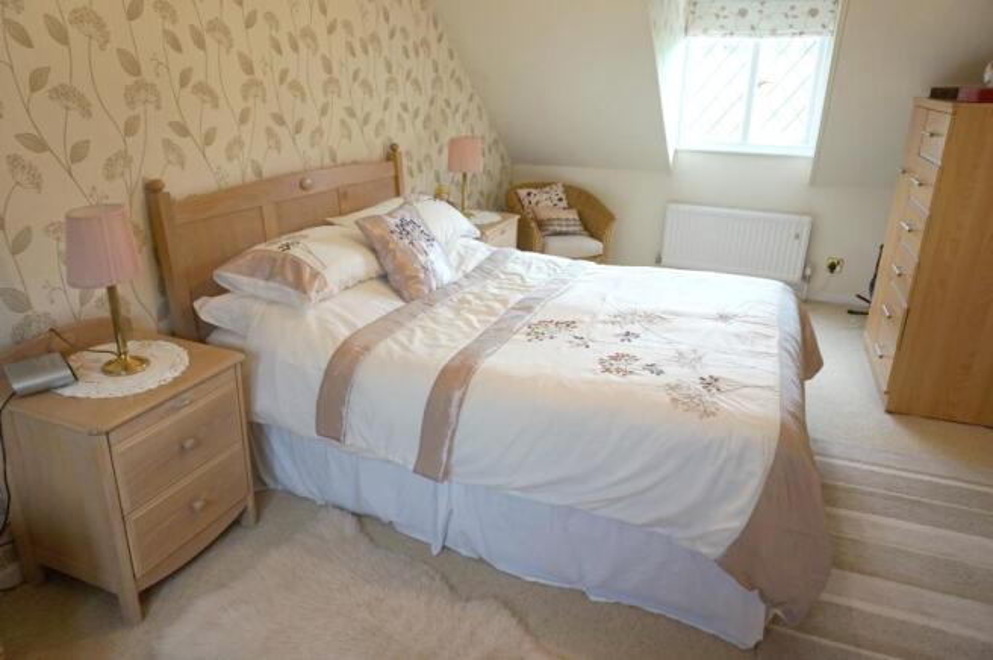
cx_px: 496
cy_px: 330
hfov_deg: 73.8
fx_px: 661
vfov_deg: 53.0
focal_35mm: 24
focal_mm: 16
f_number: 4
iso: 640
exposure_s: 1/160
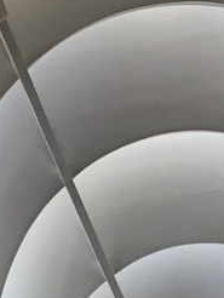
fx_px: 1568
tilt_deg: +69.4
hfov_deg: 8.1
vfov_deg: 8.9
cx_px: 269
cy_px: 894
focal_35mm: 182
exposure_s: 1/120
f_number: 1.8
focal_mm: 3.99
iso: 32
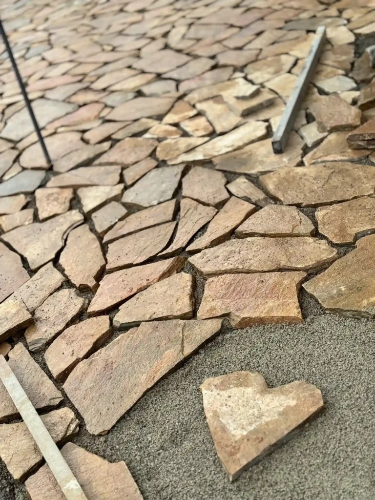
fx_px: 693
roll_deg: +11.6
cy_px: 250
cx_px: 188
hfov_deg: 30.3
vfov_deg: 39.7
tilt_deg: -29.9
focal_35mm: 48
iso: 64
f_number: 1.78
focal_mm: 6.76
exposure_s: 1/1560
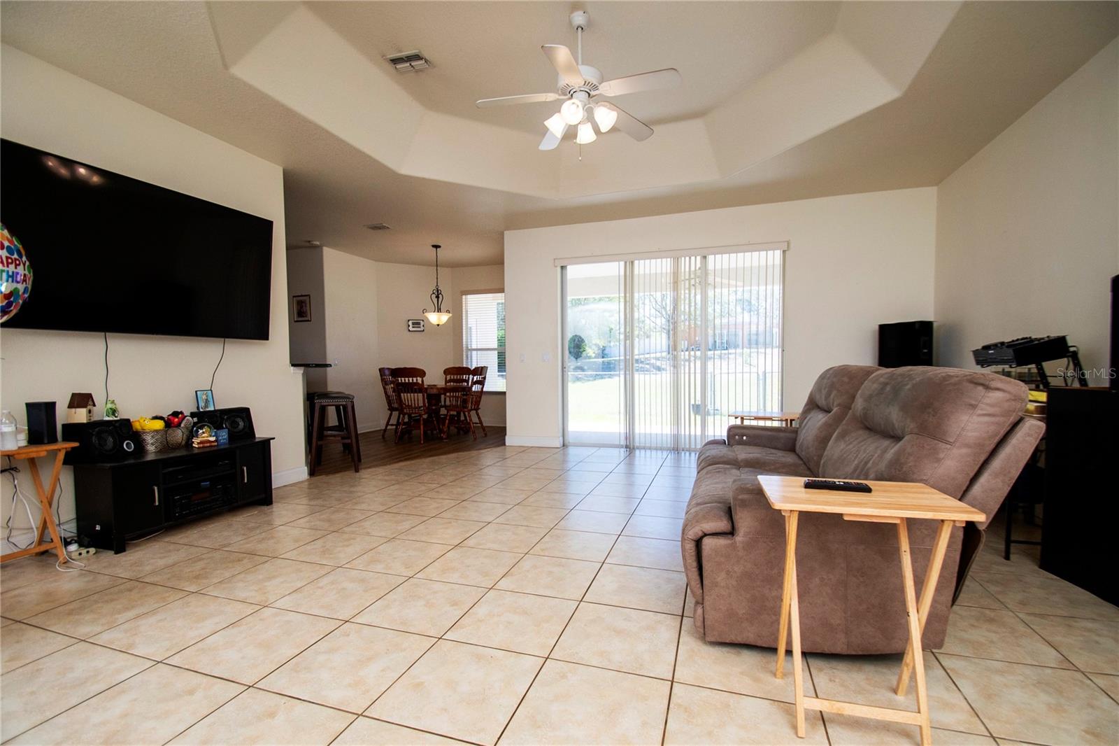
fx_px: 466
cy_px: 373
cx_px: 560
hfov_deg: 100.4
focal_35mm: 15
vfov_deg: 77.3
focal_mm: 10
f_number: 5
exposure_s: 1/800
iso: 500
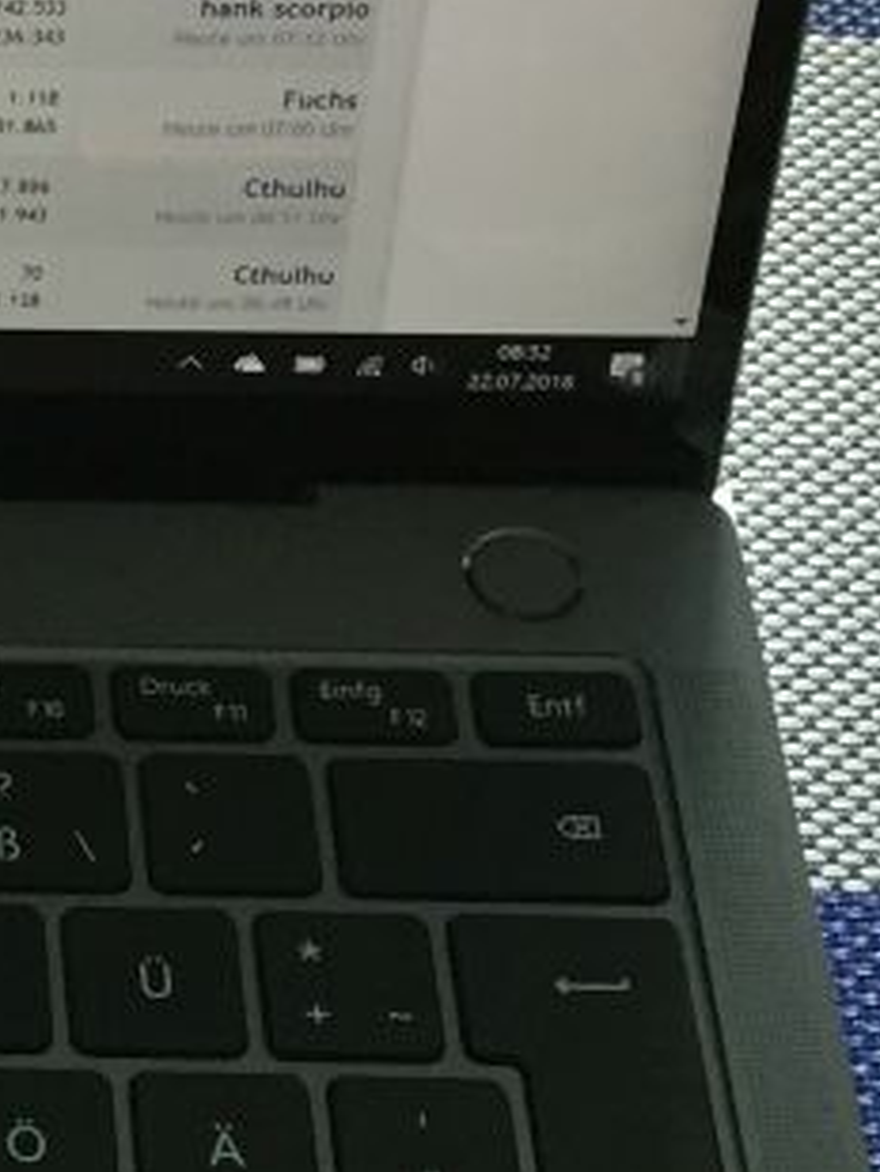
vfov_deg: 15.8
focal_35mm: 125
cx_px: -740
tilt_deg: -50.3
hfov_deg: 11.0
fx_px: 4234
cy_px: 537
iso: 64
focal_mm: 4.15
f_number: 2.2
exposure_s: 1/33
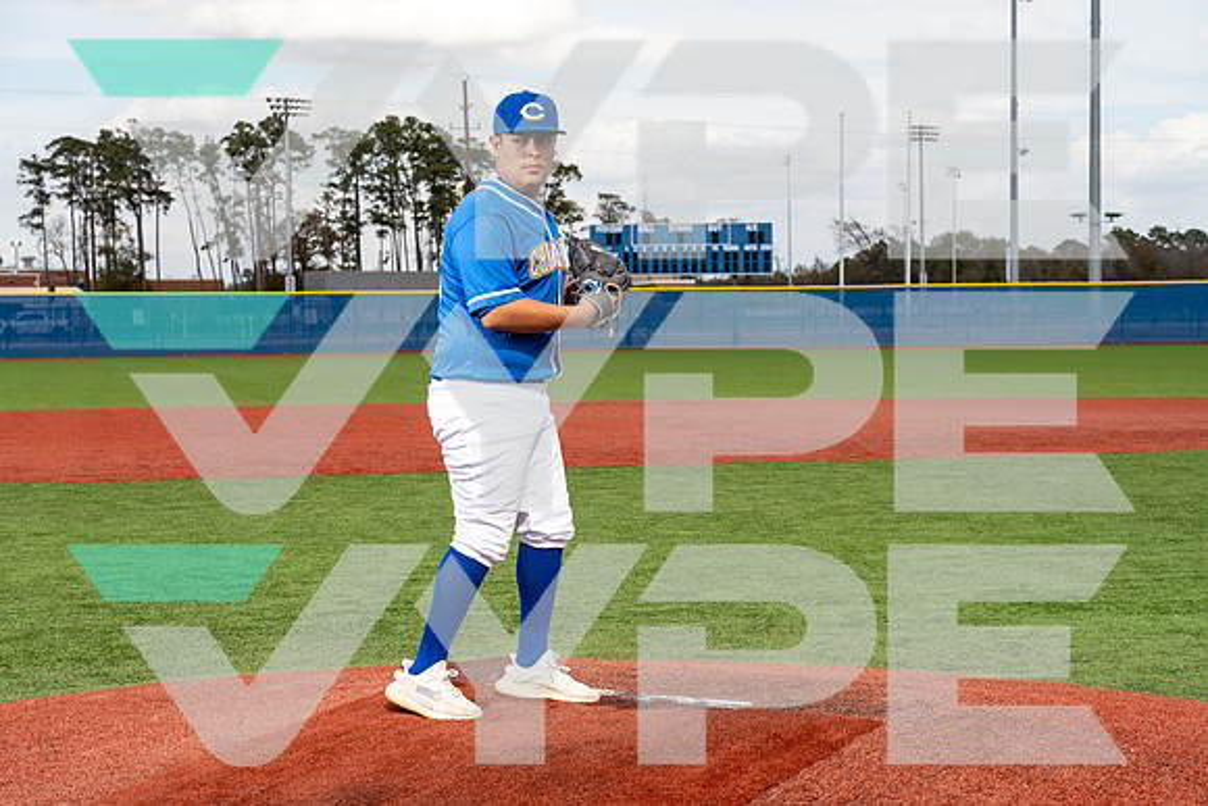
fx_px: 2349
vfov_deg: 19.5
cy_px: 403
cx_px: 604
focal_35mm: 70
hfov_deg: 28.8
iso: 100
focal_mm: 70
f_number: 8
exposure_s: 1/250
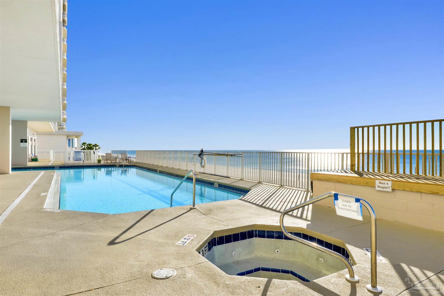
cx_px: 222
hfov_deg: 82.6
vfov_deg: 60.7
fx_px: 253
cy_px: 148
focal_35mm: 20
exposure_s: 1/1250
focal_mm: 20.5
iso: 500
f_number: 11
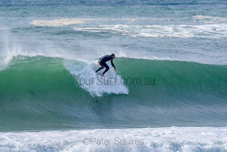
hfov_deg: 2.7
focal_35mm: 750
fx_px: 4730
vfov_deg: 1.8
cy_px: 76
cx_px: 114
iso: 450
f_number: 5.6
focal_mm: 500
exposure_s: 1/2000
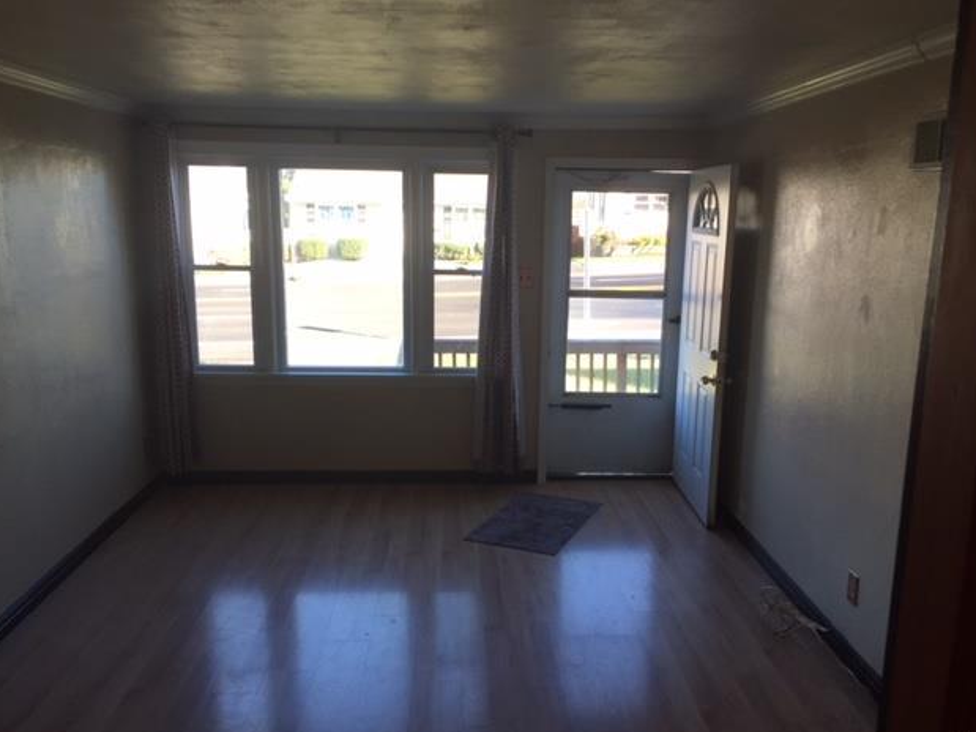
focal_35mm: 30
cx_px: 495
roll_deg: -0.8
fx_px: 846
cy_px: 377
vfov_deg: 46.8
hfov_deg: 60.0
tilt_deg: -9.7
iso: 40
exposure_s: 1/120
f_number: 2.2
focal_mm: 4.15
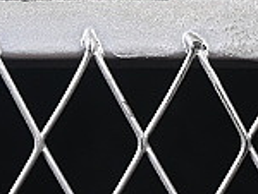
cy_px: -393
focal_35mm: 519
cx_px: 445
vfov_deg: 2.8
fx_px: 3874
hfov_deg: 3.8
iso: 160
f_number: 6.3
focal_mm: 50
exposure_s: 1/60
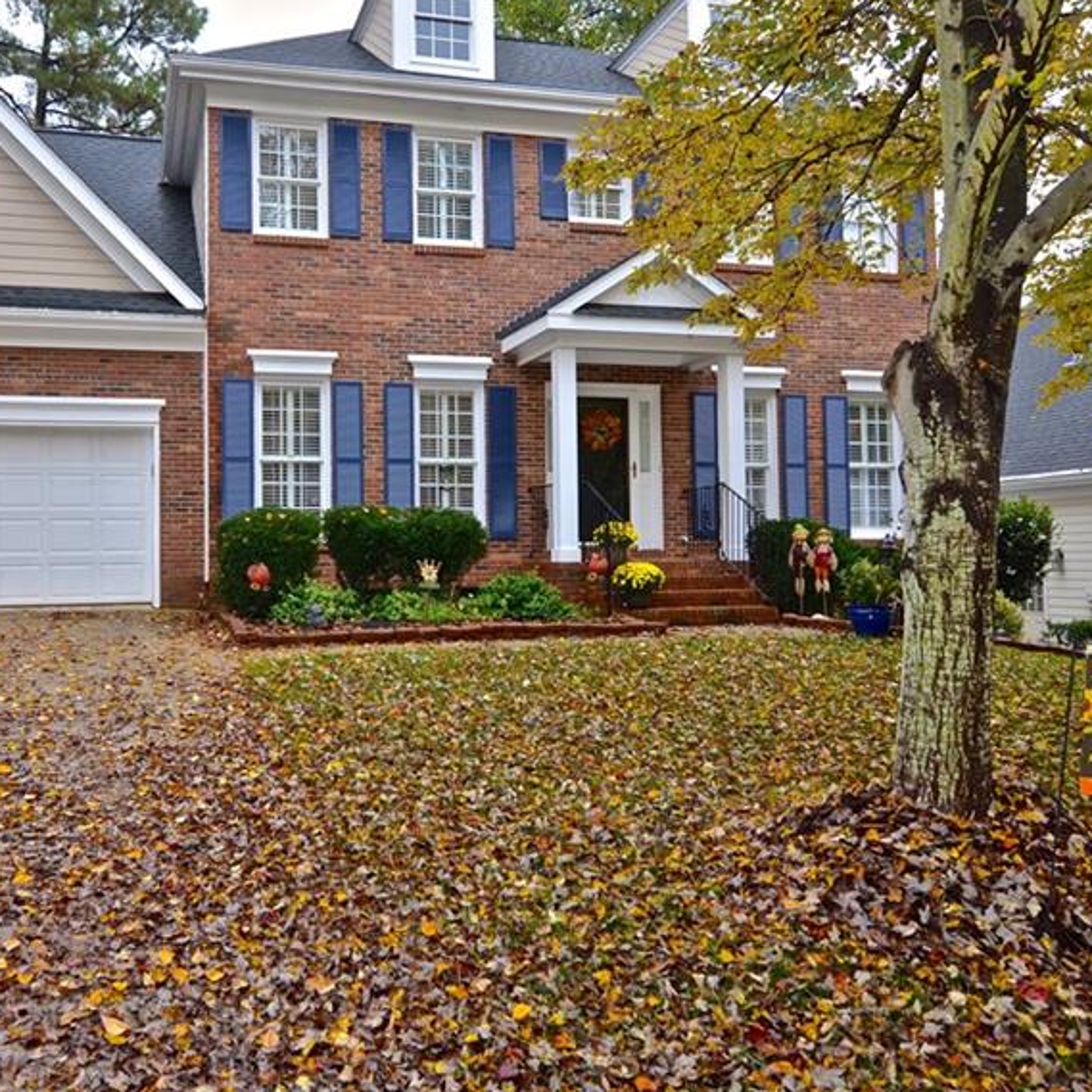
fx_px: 1062
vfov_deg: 54.4
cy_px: 508
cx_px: 376
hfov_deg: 53.5
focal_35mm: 30
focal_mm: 13
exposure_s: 1/60
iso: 320
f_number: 4
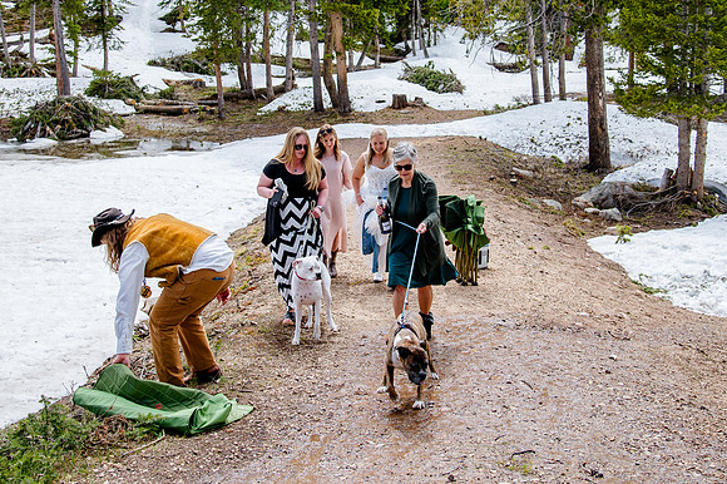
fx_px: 896
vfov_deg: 30.0
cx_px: 364
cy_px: 161
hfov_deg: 44.2
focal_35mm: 44
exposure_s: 1/1000
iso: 250
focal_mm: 32
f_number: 5
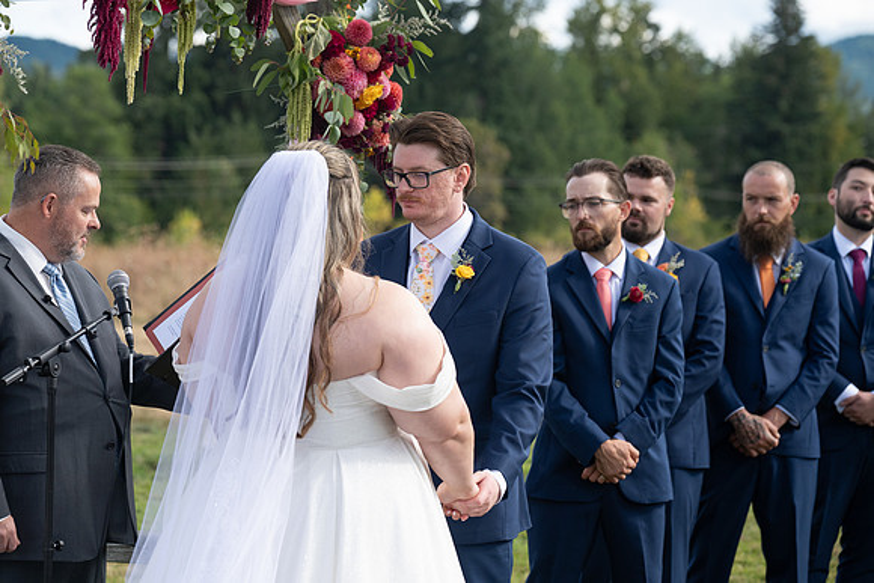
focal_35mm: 105
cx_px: 437
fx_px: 2550
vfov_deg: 13.0
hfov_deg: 19.5
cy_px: 292
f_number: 4.5
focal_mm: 105
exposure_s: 1/1000
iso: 400
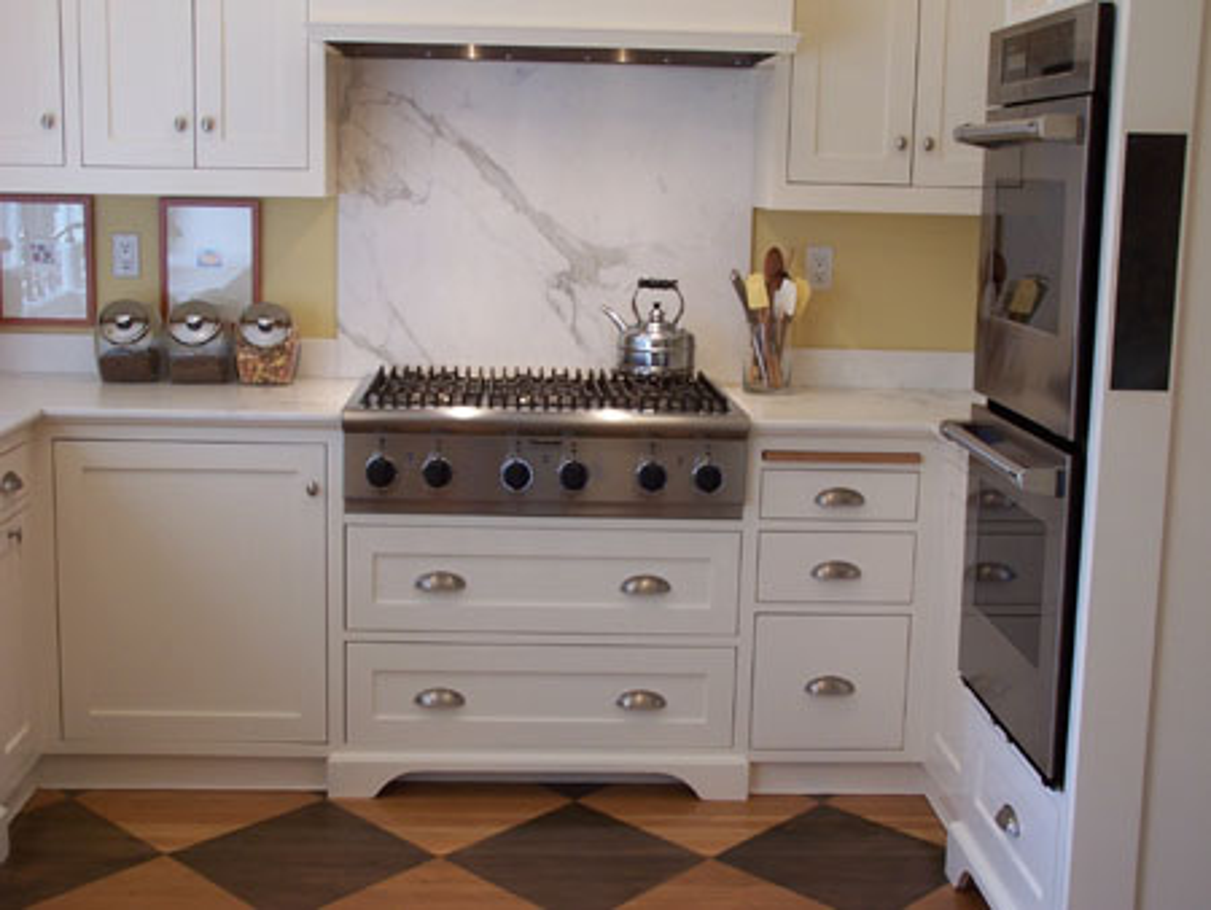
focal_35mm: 56
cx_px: 606
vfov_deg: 26.1
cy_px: 455
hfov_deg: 34.3
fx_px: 1960
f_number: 3.2
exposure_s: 1/30
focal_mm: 9.3
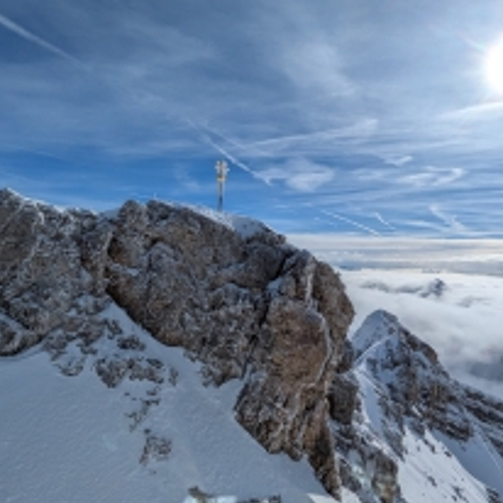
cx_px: 303
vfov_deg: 72.1
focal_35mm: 21
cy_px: 258
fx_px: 345
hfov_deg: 71.4
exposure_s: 1/9615
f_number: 2.2
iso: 52
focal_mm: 1.83
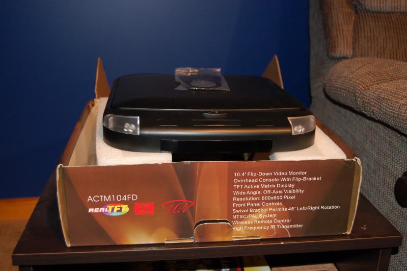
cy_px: 136
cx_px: 204
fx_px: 474
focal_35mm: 42
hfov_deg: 46.4
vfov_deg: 31.8
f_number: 4.2
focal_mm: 28
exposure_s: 1/60
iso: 400
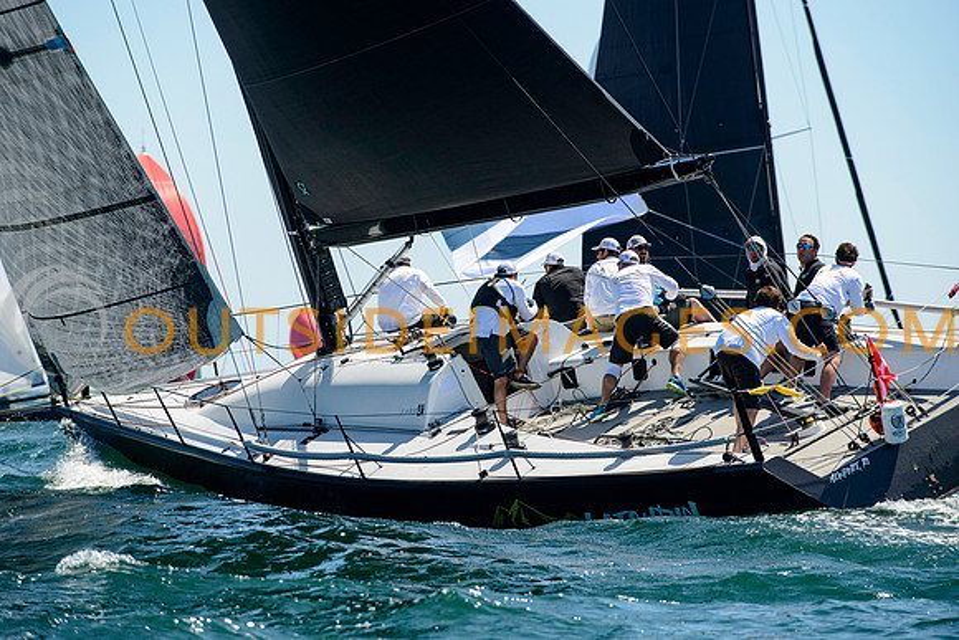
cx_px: 480
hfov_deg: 10.3
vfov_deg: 6.9
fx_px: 5329
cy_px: 320
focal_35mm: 200
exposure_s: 1/1600
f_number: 5.6
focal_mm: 200
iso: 250
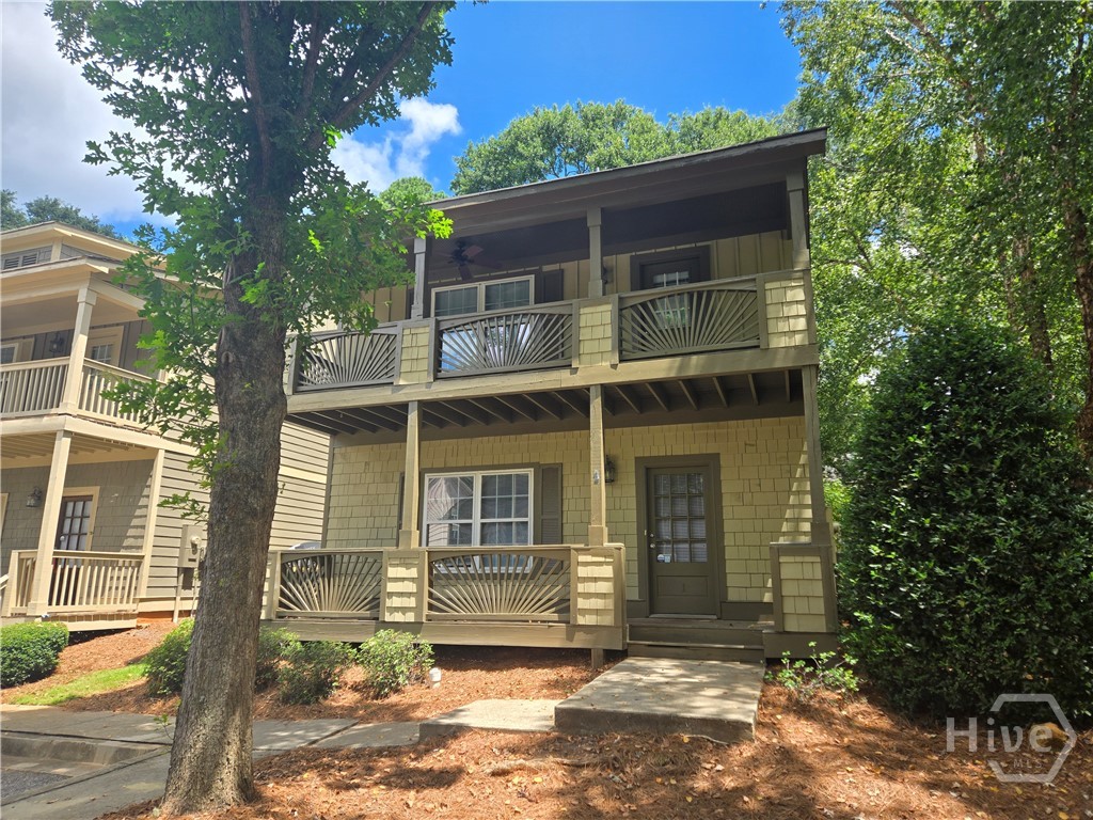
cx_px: 546
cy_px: 410
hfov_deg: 73.9
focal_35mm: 23
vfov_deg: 58.9
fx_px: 726
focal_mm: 5.4
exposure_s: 1/722
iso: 25
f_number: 1.8
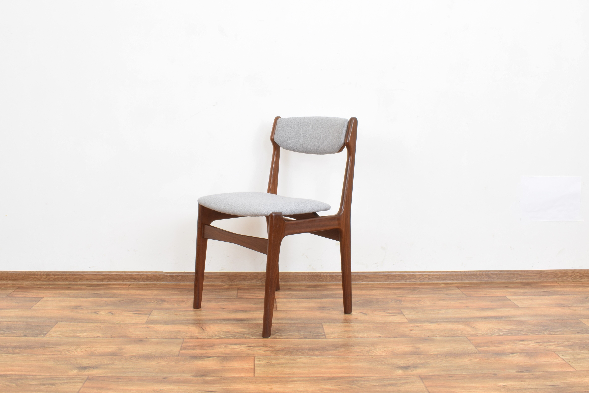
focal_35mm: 38
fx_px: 622
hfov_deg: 50.7
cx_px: 274
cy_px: 174
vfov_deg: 35.0
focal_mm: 20
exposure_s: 5
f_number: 25
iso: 100
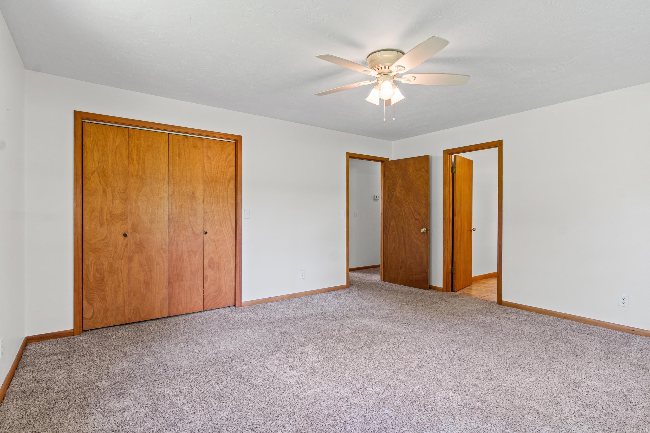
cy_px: 216
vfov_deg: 67.4
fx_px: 325
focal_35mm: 18
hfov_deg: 90.0
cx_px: 325
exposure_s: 1/2
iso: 250
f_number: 9
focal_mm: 12
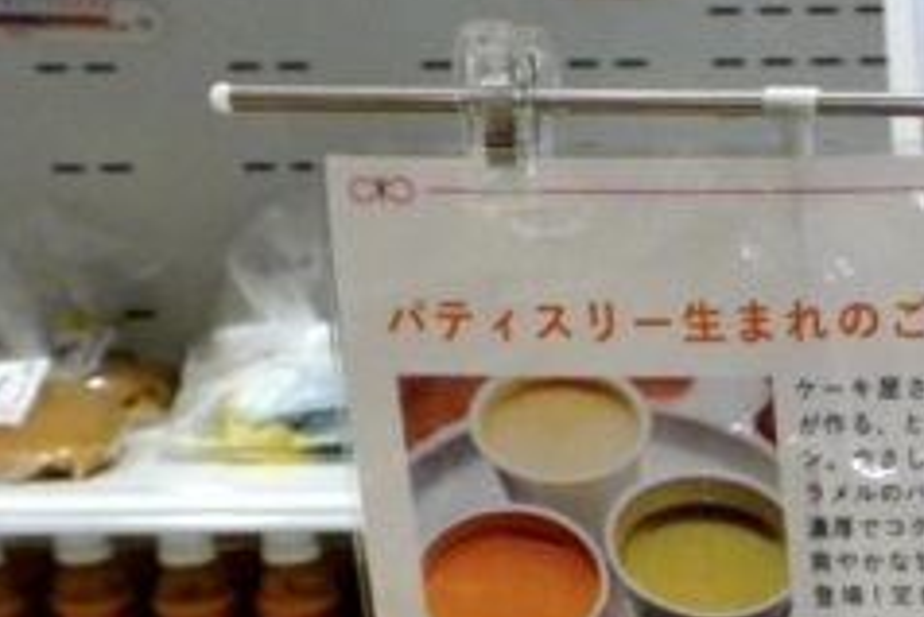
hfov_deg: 14.8
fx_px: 3313
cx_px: 1382
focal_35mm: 129
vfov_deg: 9.8
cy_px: 1317
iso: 800
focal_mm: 16
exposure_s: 1/100
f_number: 6.3
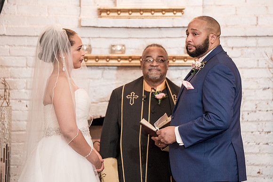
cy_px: 81
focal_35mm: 195
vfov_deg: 7.1
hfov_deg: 10.6
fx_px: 1477
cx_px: 137
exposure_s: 1/160
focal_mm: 173
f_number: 2.8
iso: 2000
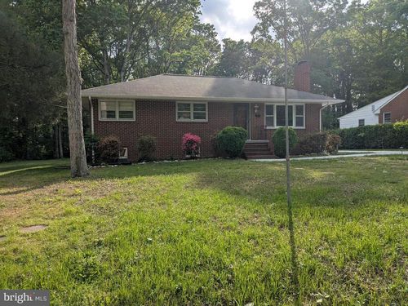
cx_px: 204
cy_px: 153
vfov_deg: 56.8
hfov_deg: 71.6
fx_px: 283
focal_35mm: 24
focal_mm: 4.53
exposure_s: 1/3817
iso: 48
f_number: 1.7
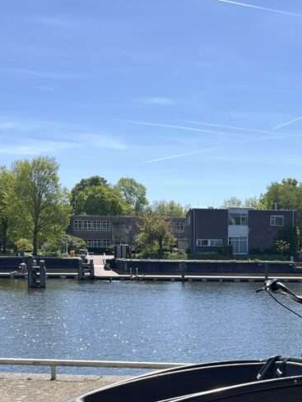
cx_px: 250
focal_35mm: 54
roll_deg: -0.5
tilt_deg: -7.3
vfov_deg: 34.2
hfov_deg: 26.4
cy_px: 336
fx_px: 628
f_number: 1.6
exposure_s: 1/1212
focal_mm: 5.1
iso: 50
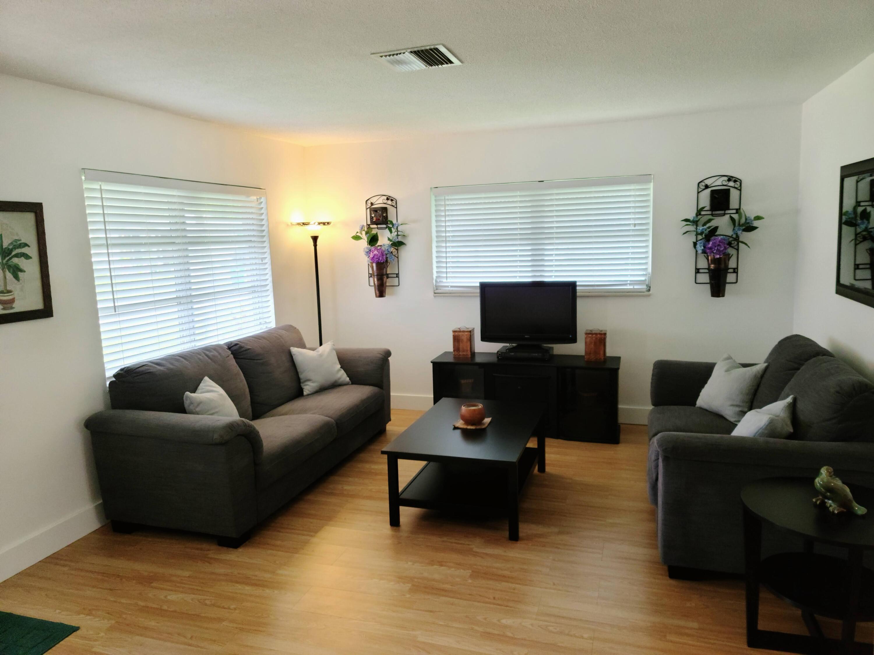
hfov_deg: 69.4
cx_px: 437
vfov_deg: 54.9
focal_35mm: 25
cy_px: 328
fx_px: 631
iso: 200
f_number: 1.8
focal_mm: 7
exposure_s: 1/60.2
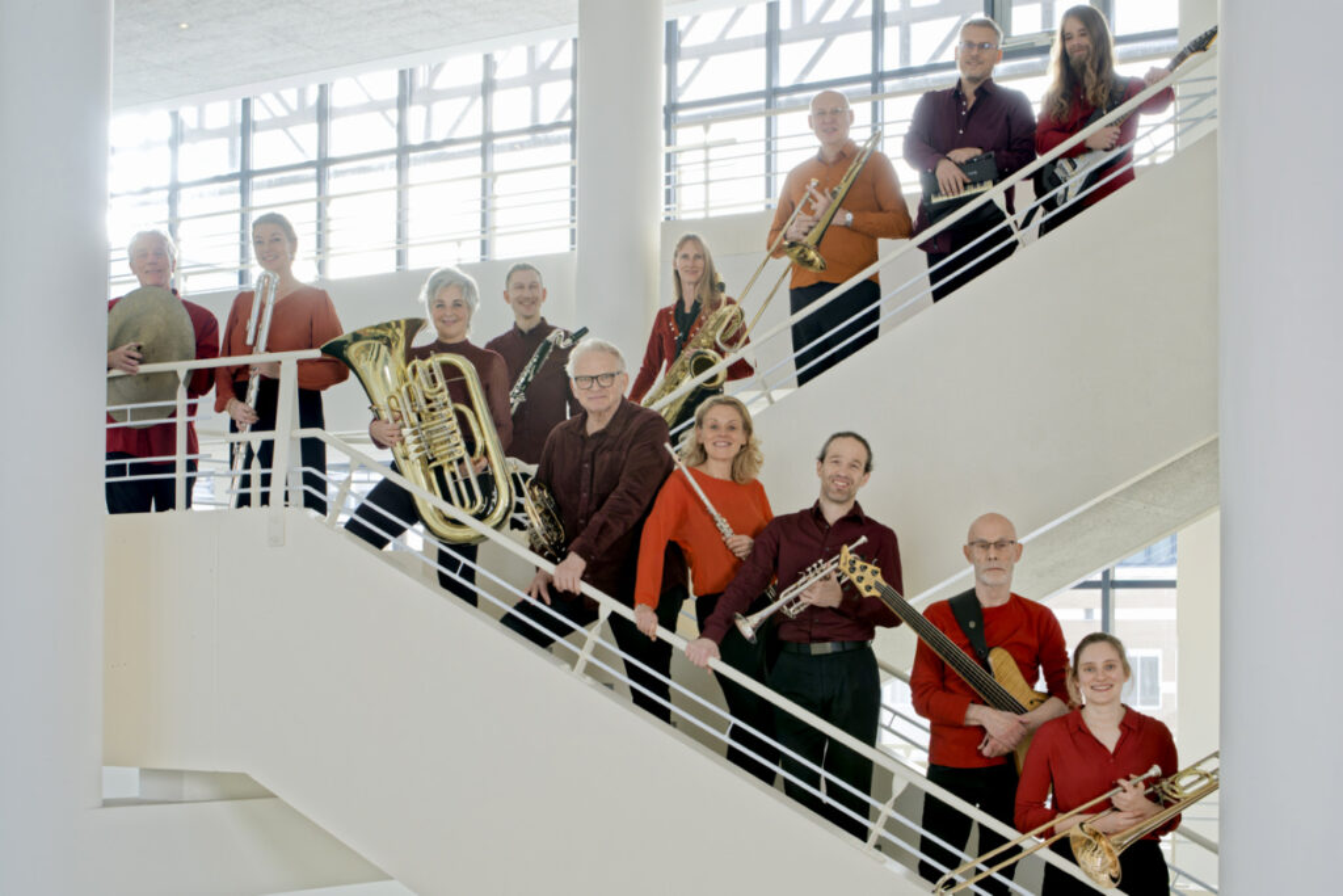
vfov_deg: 28.1
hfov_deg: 41.1
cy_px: 448
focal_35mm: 48
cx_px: 672
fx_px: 1791
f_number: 5.6
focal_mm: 48
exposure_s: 1/100
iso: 1000
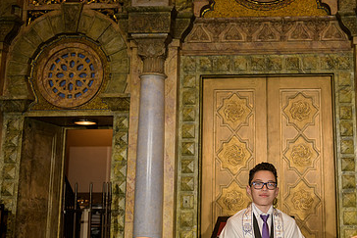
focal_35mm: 43
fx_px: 427
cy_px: 107
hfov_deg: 44.0
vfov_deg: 31.2
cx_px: 266
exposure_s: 1/200
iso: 250
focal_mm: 27
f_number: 3.2
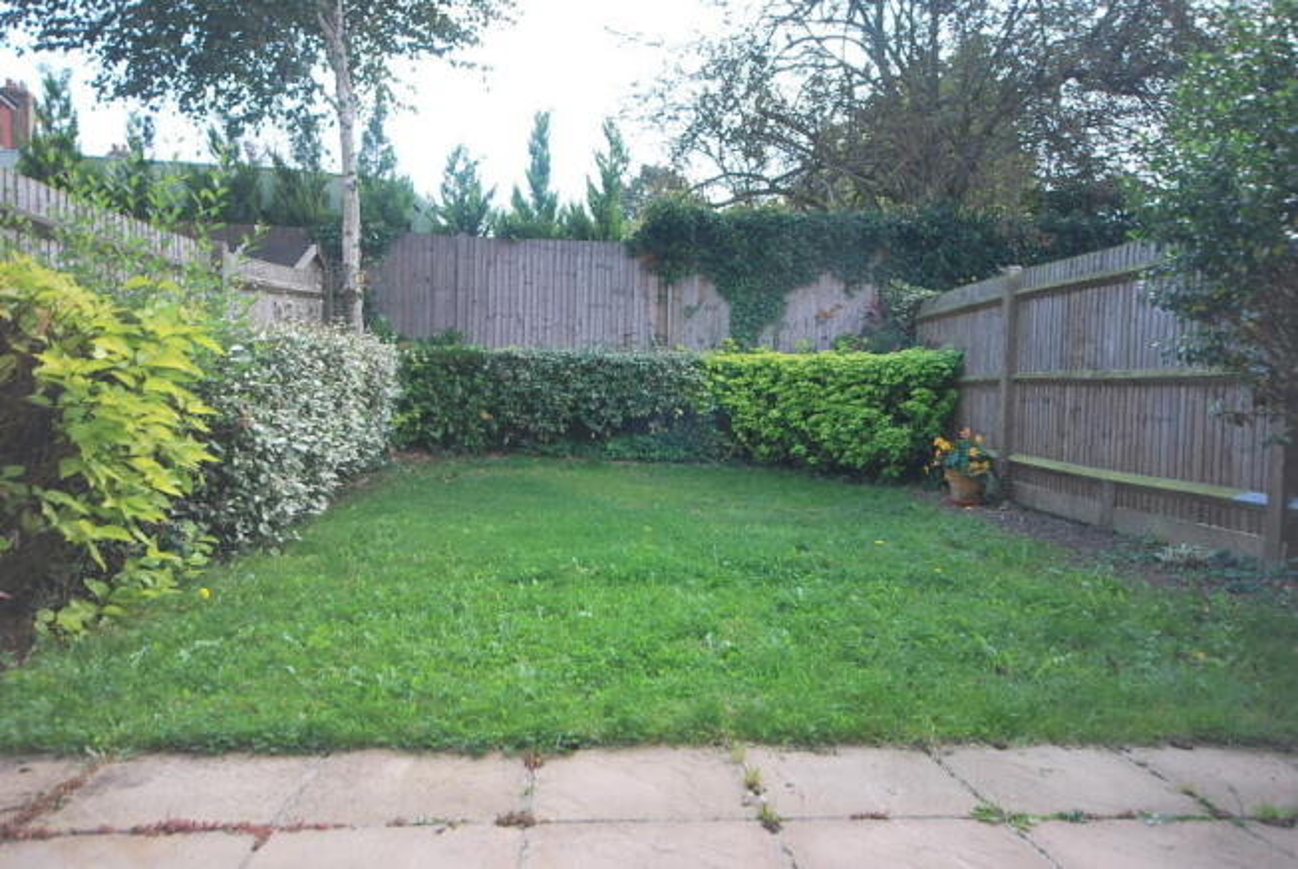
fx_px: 975
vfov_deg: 48.0
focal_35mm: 27
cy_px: 434
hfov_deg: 67.3
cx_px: 649
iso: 180
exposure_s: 1/125
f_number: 5.6
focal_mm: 18
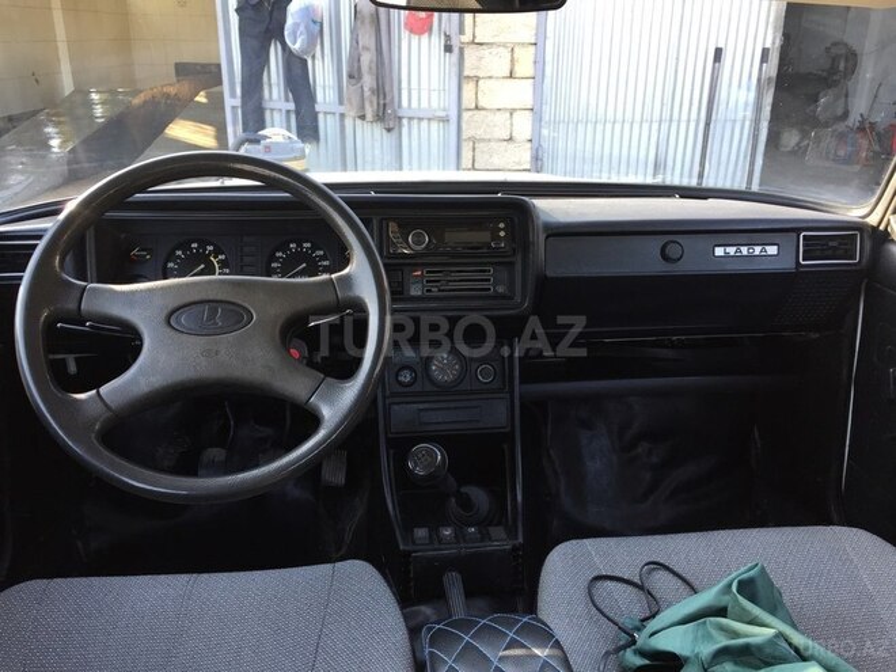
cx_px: 448
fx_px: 751
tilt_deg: -20.2
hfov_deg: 61.7
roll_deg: -2.2
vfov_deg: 48.2
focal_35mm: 29
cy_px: 336
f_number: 2.2
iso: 50
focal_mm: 4.15
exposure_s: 1/100
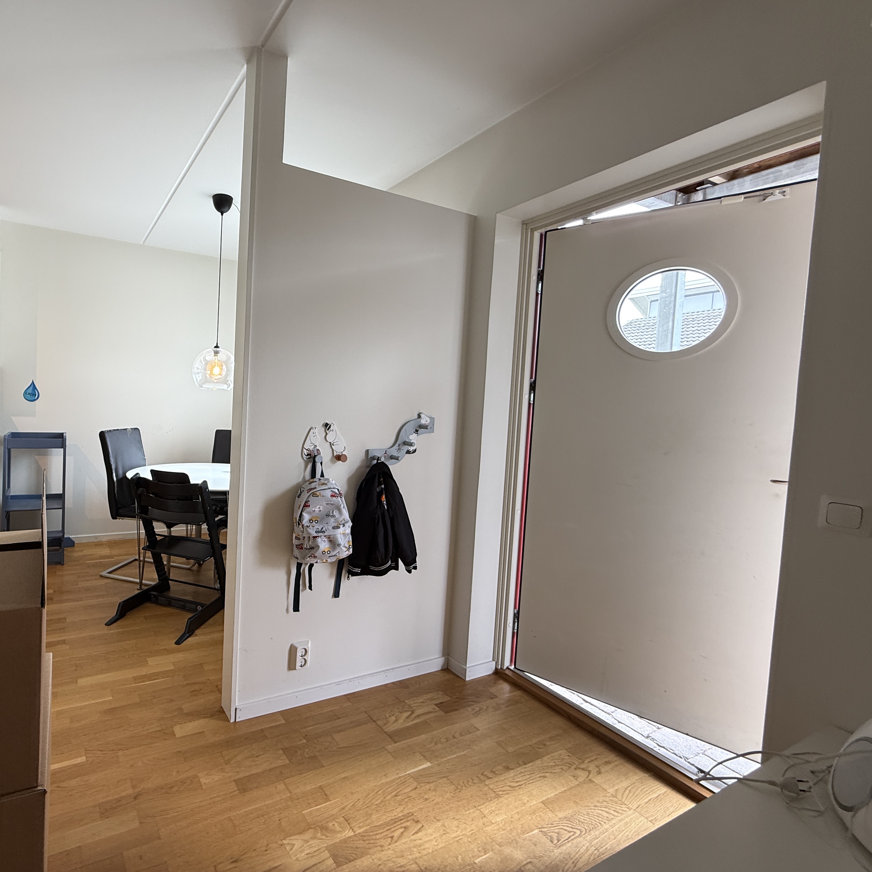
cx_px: 273
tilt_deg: -3.0
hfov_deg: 80.4
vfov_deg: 83.9
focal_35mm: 17
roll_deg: -2.2
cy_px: 424
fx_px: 484
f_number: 2.2
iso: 80
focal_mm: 2.22
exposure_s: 1/100
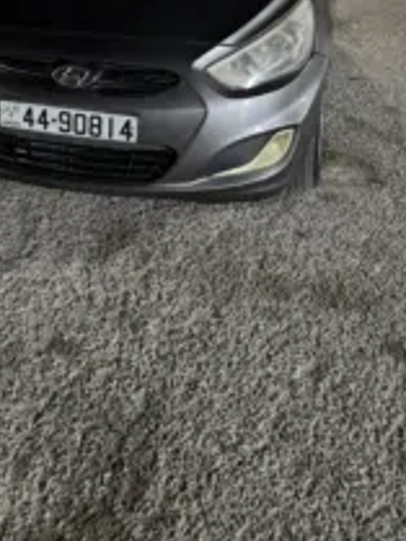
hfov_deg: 31.2
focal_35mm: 46
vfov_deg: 38.6
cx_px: 119
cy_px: 62
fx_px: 719
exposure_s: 1/25
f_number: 1.78
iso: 1000
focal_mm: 6.76
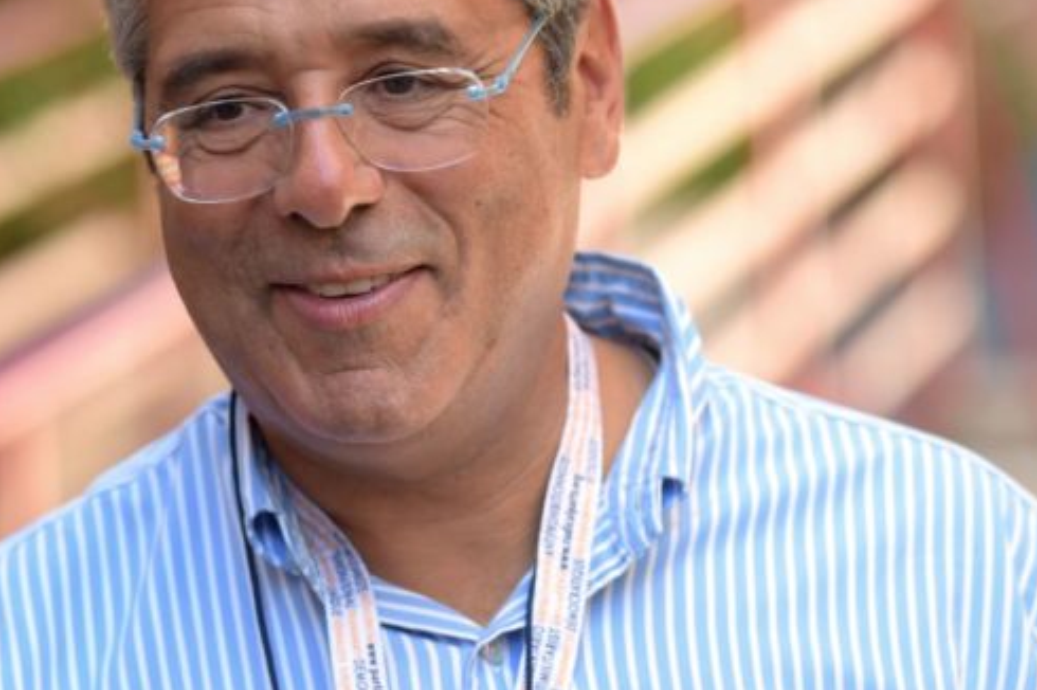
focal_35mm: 196
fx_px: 5642
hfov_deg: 10.5
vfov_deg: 7.0
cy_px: 202
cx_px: 421
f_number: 5
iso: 250
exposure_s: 1/250
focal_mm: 125
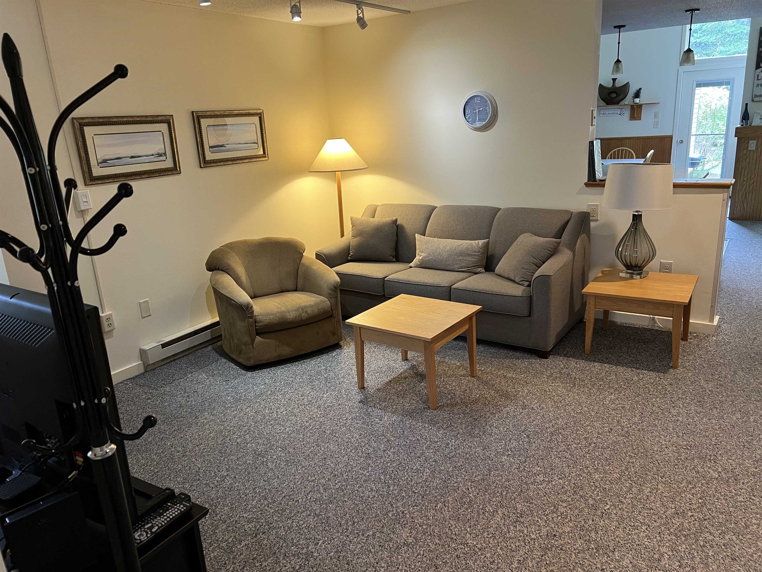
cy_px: 286
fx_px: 572
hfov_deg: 67.3
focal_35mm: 26
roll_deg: +3.7
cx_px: 381
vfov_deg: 53.1
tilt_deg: -16.5
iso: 250
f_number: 1.5
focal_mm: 5.7
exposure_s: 1/60
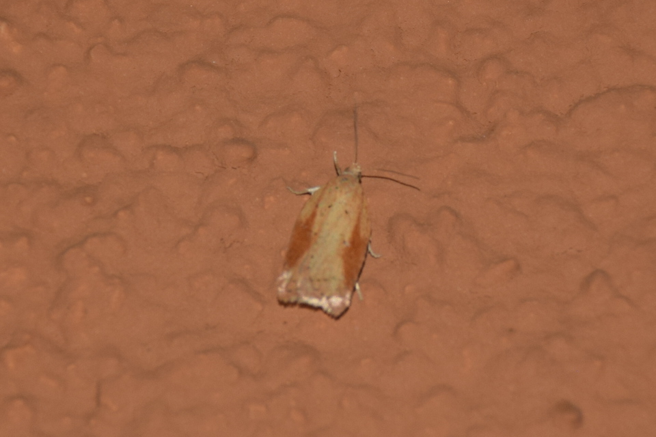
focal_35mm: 210
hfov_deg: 9.8
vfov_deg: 6.5
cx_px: 328
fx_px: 3826
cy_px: 218
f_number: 5.6
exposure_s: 1/60
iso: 320
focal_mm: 140
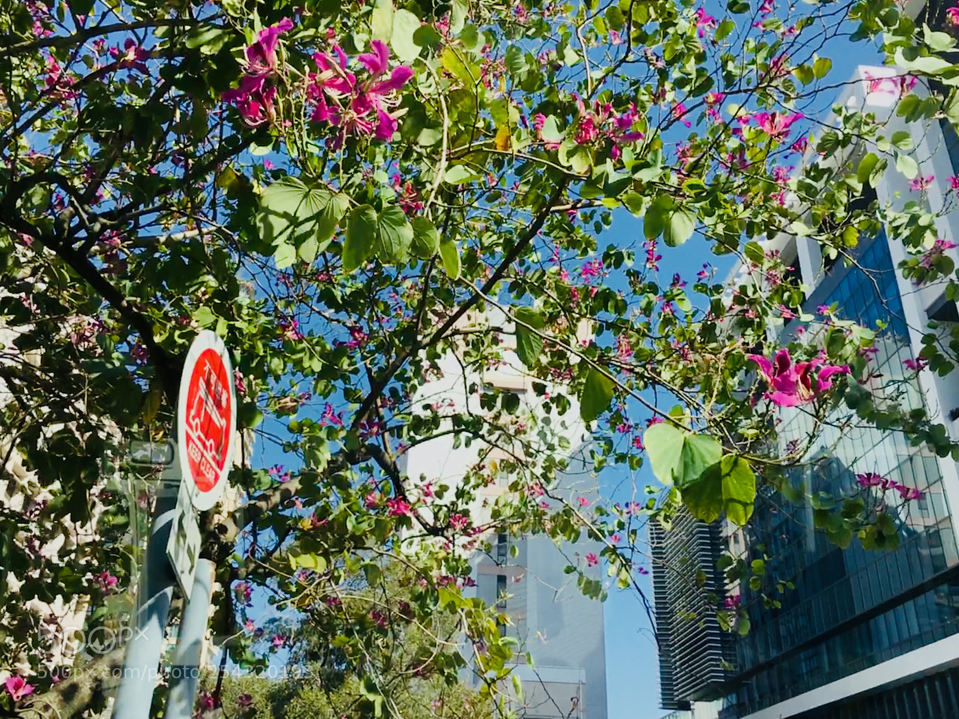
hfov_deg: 61.7
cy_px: 360
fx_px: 803
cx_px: 480
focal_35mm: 29
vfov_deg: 48.2
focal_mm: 4.15
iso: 25
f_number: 2.2
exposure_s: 1/801
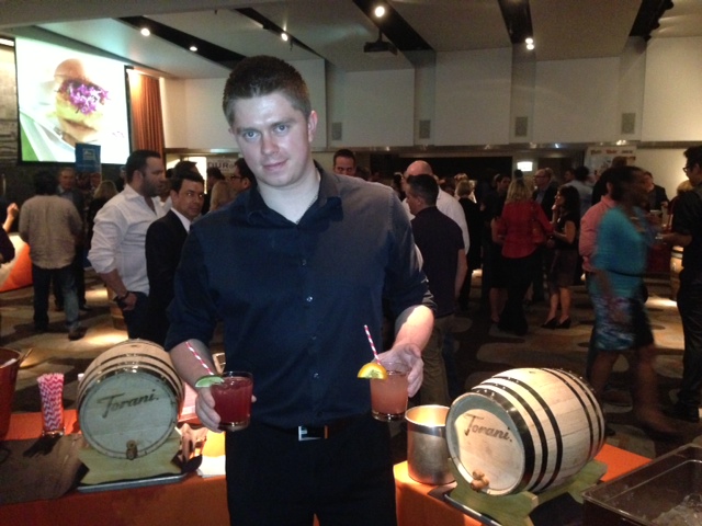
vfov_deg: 42.9
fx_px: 669
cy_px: 263
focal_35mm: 33
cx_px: 351
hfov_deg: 55.4
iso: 800
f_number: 2.4
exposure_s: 1/16
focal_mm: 4.13
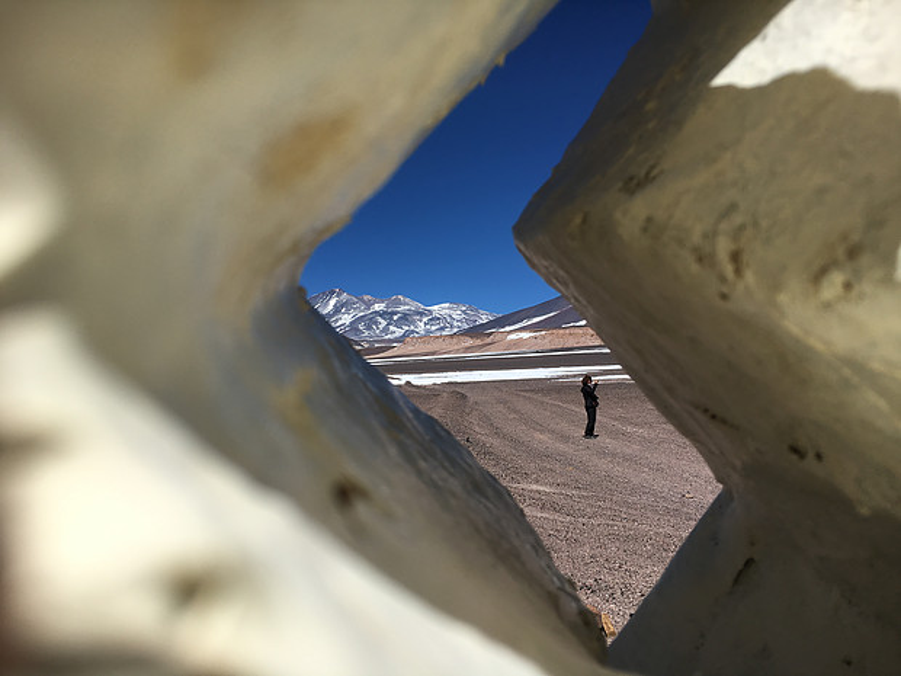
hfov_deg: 61.7
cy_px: 338
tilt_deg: +2.7
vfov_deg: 48.2
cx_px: 450
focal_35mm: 29
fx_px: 755
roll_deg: +0.2
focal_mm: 4.15
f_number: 2.2
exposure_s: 1/3846
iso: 25
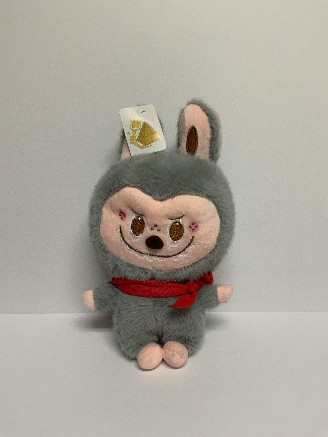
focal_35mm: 29
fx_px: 366
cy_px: 218
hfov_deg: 48.2
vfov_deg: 61.7
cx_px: 164
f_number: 1.8
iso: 80
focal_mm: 3
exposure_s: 1/60
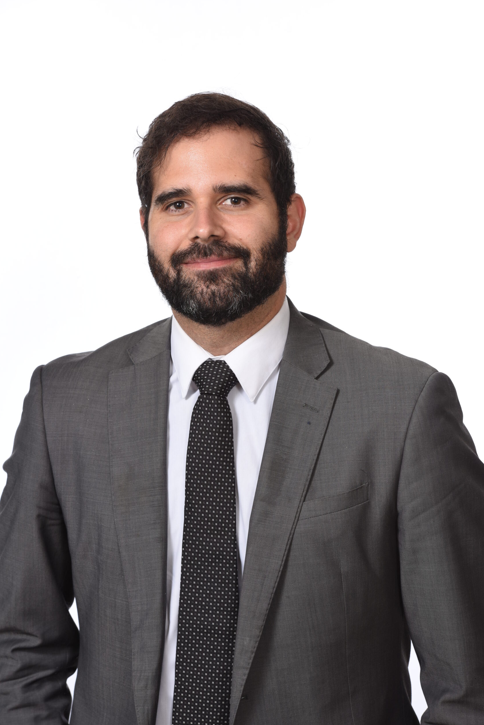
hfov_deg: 11.2
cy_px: 367
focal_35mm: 122
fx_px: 2458
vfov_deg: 16.8
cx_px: 240
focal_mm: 120
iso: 400
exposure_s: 1/200
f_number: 8
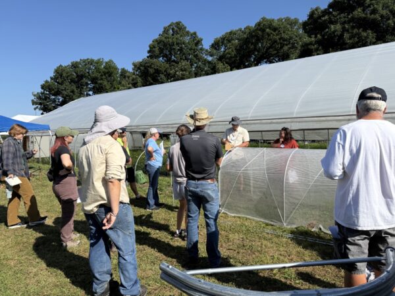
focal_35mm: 24
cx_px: 198
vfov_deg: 56.8
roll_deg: +1.6
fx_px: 274
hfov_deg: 71.6
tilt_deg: -2.7
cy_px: 148
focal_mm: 6.76
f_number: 1.78
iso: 80
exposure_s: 1/6711
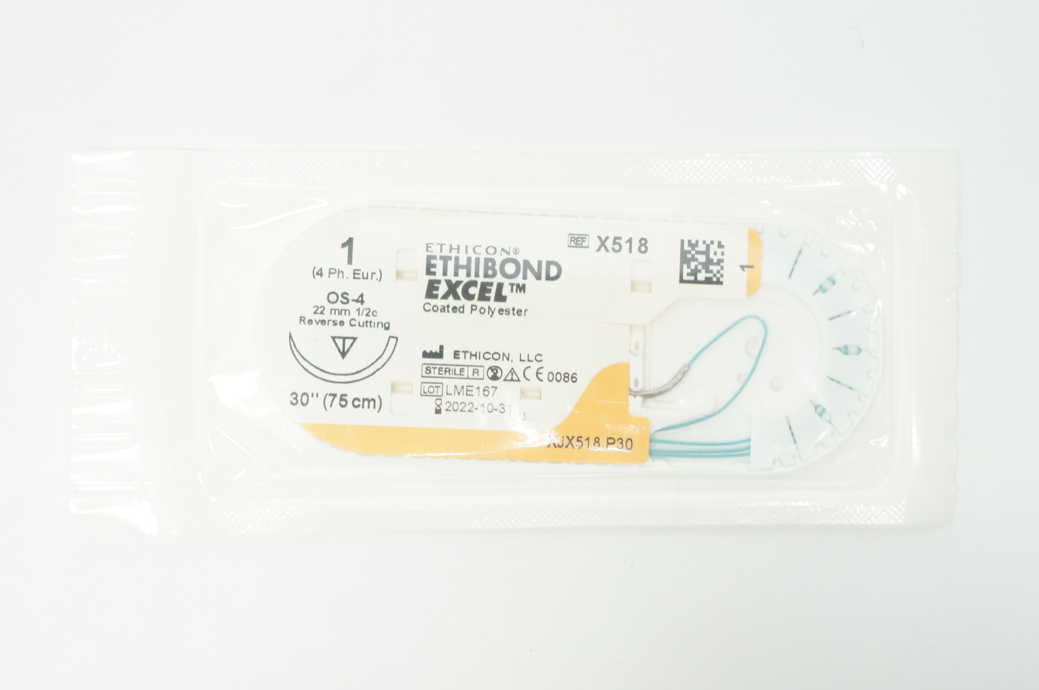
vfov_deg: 27.2
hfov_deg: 40.0
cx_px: 520
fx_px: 1427
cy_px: 345
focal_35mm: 50
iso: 400
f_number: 9
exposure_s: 1/15
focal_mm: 33
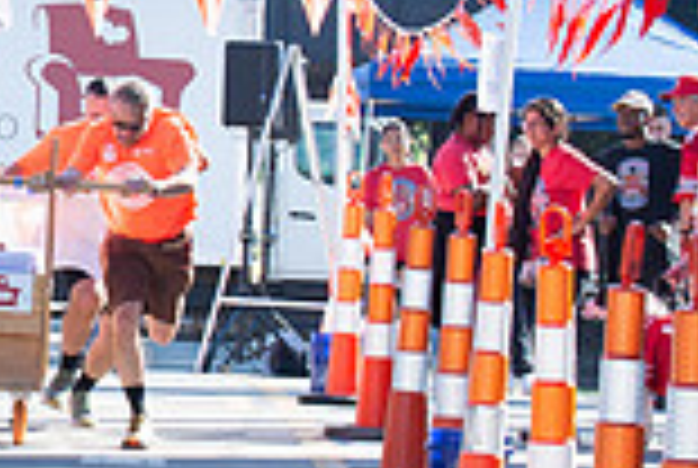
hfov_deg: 4.6
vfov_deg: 3.1
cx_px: -540
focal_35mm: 447
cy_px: 107
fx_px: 8683
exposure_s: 1/250
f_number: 7.1
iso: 200
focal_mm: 85
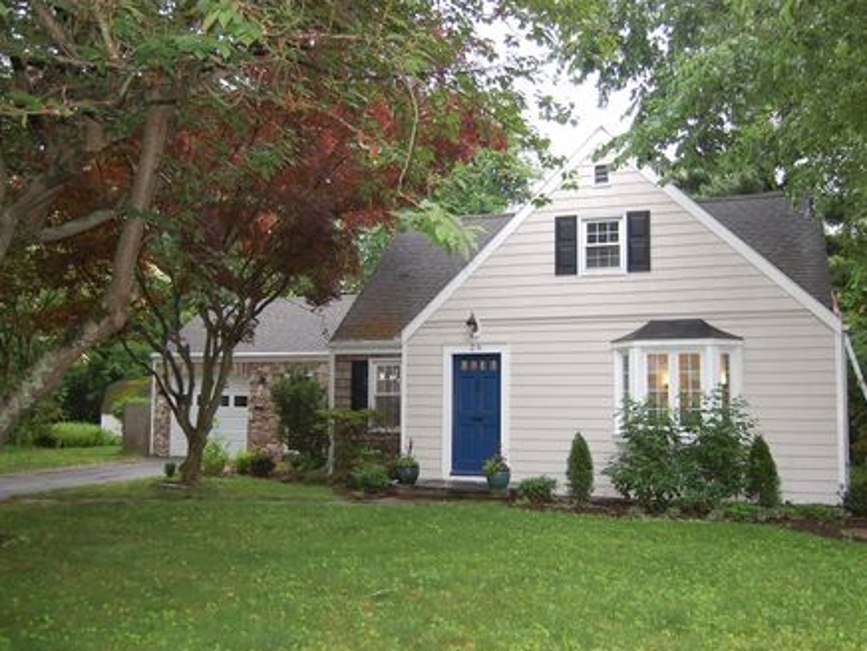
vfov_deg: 42.9
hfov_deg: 55.4
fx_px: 827
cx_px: 432
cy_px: 326
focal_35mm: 33
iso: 400
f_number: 3.8
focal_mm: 20
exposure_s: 1/160
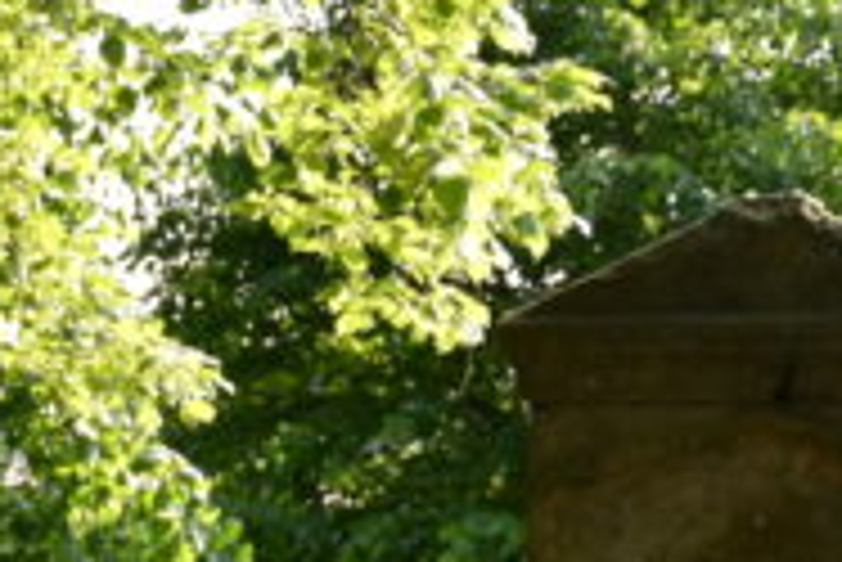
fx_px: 7490
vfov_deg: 4.3
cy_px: 1012
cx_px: -378
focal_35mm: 320
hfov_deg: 6.4
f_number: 5.6
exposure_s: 1/250
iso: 280
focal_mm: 52
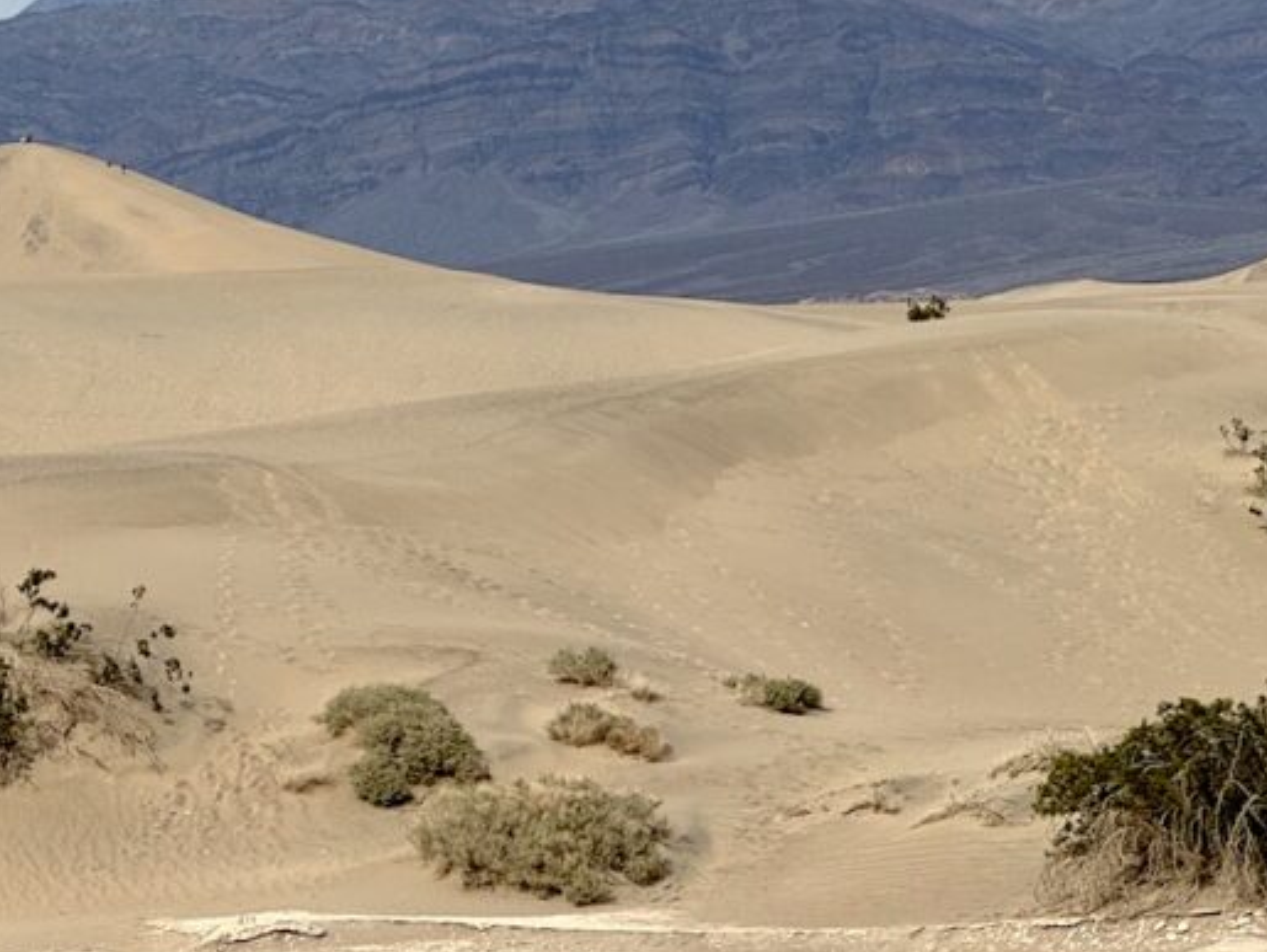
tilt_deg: +2.1
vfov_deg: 9.7
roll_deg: +3.0
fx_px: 5604
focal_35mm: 153
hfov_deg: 12.8
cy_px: 155
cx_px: 177
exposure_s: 1/2053
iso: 32
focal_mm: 9
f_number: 2.8
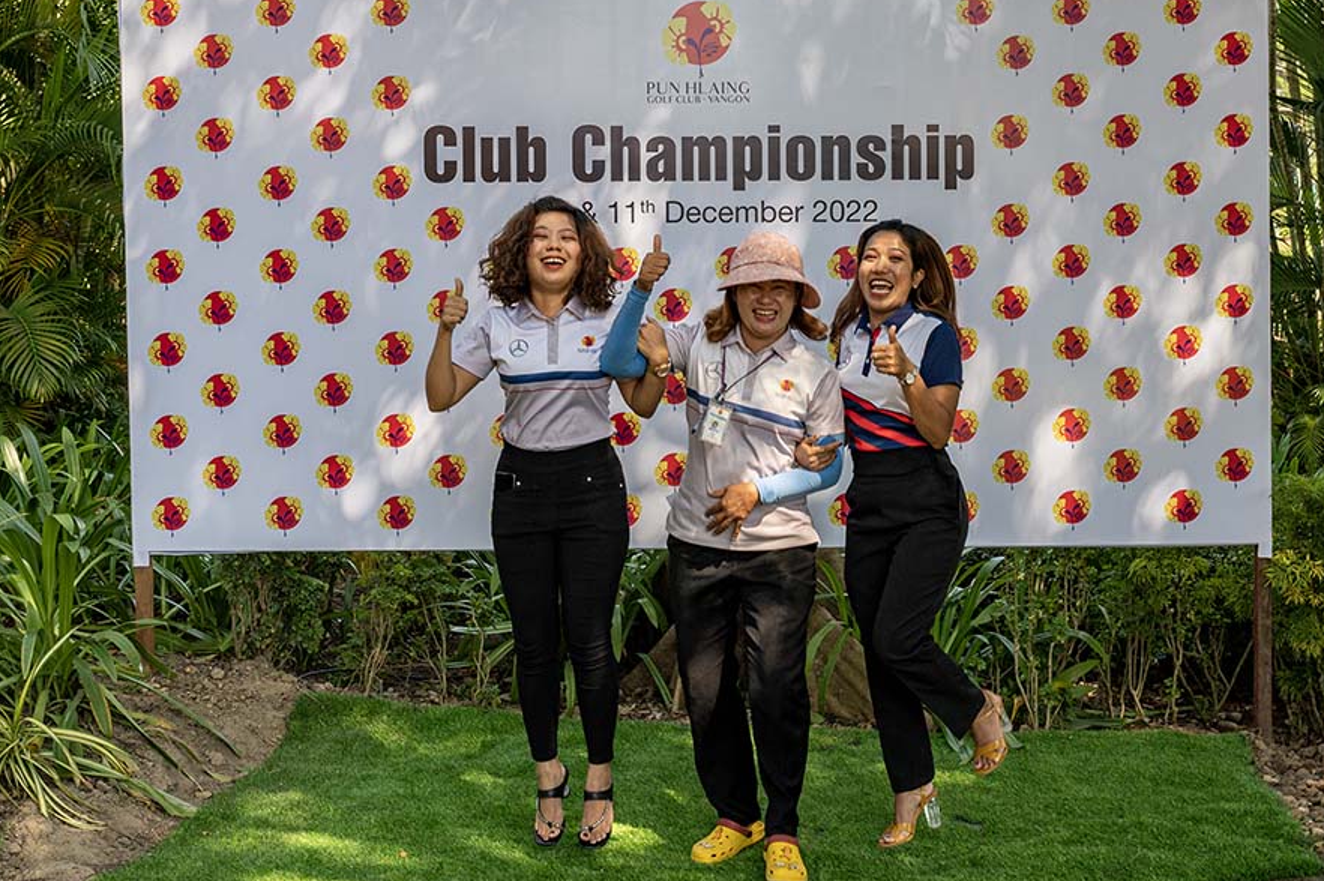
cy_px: 460
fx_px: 1360
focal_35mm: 37
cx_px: 716
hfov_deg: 51.9
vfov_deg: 35.9
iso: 400
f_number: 8
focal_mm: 34
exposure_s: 1/320
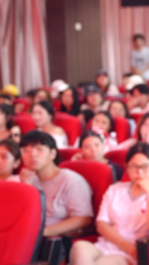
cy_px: 164
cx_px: 313
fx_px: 759
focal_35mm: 108
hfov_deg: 10.2
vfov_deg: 19.8
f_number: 2.8
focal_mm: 40.4
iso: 3200
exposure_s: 1/250
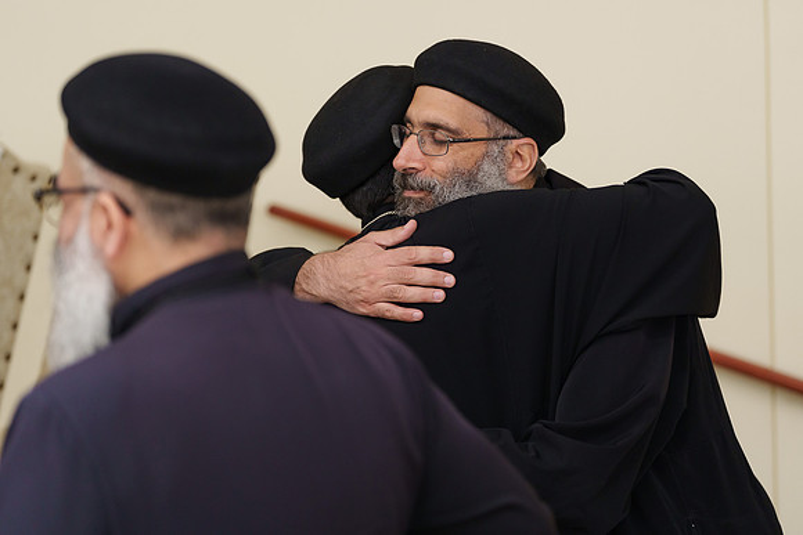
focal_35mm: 113
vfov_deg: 12.1
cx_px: 429
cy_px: 238
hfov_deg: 18.1
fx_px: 2524
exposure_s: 1/160
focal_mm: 102
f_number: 2.8
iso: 1250
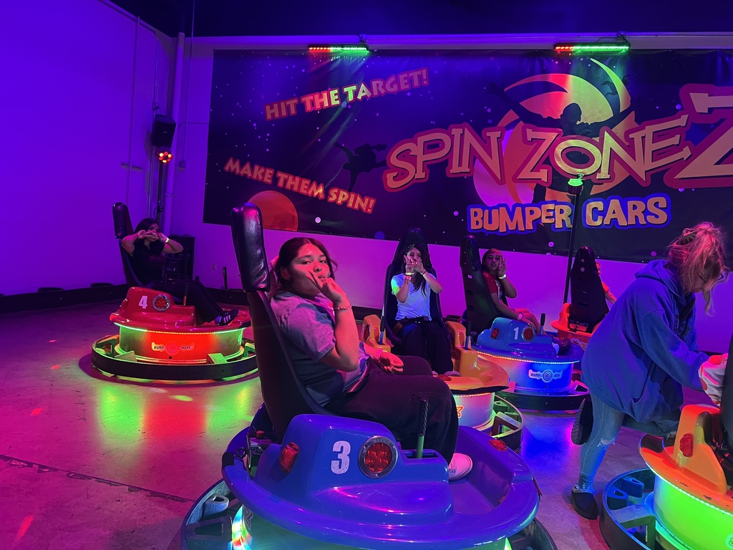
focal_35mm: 26
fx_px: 551
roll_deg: -5.6
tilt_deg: -5.2
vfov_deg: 53.1
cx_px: 366
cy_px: 275
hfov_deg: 67.3
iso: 640
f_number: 1.5
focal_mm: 5.7
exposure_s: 1/33
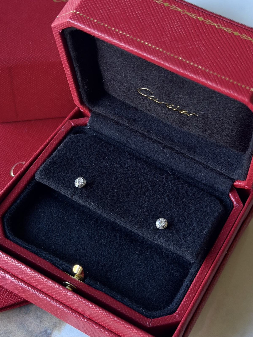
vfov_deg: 39.7
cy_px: 168
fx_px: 468
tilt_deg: -54.2
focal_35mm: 48
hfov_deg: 30.3
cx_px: 126
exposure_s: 1/60
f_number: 1.78
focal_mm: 6.76
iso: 250
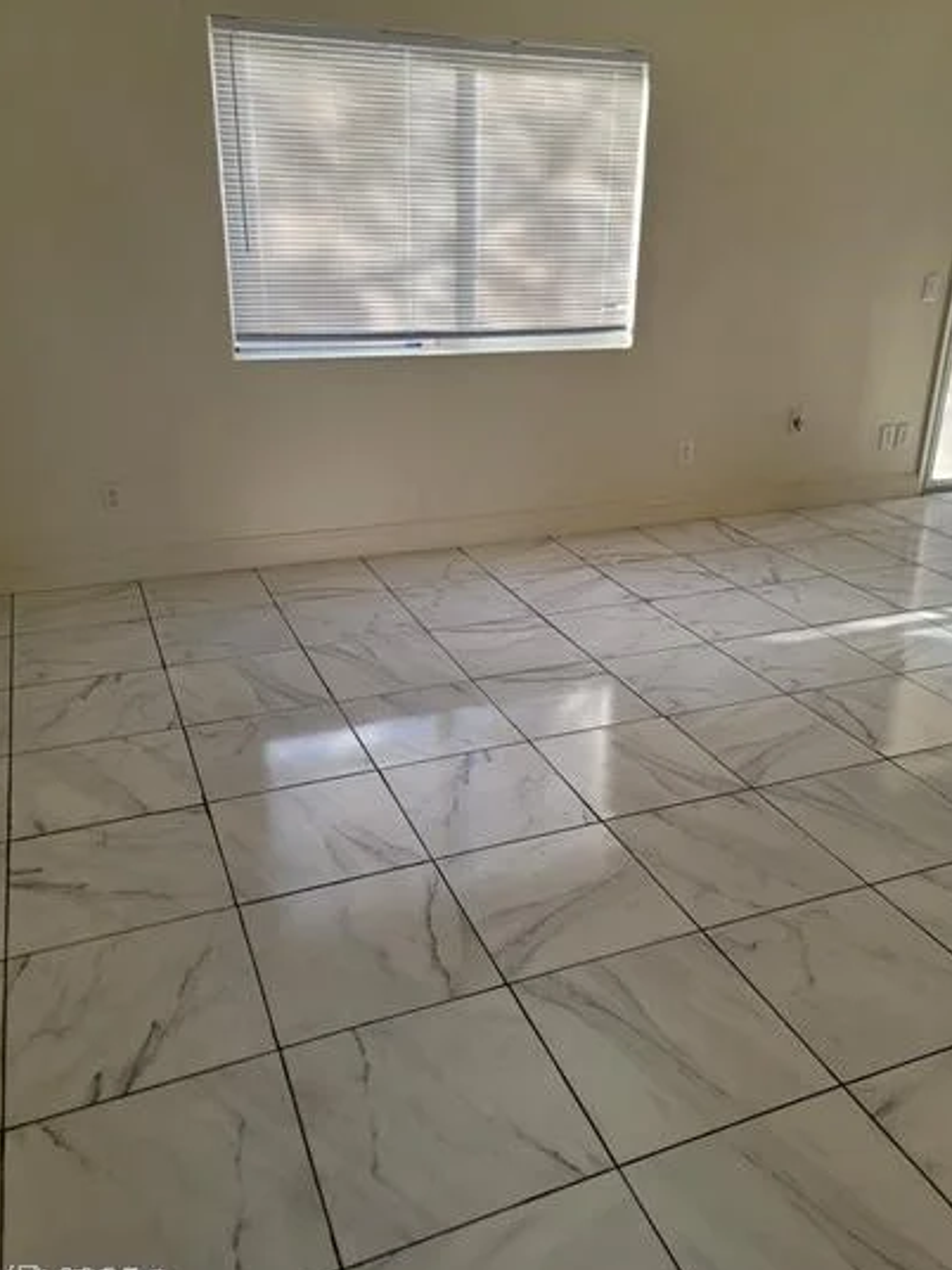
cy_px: 611
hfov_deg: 49.7
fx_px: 1027
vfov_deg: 63.4
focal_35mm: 28
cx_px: 490
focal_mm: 7
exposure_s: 1/120
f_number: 1.8
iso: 50
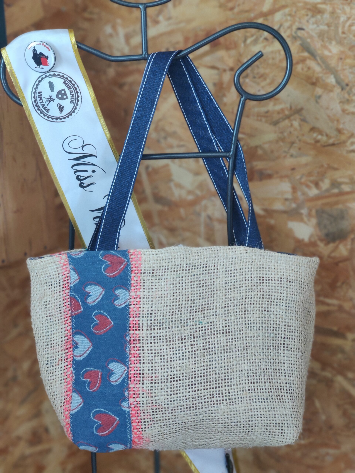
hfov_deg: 19.9
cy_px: 236
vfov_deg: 26.3
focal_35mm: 74
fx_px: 1012
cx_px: 178
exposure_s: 1/50
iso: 800
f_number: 2.44
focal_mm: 6.95
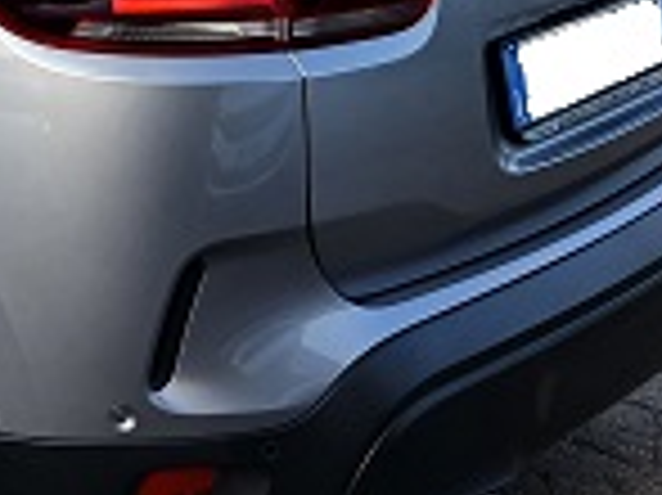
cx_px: -239
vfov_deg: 13.2
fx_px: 2102
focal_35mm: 110
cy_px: -27
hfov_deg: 16.7
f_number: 1.8
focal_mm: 3.98
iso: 20
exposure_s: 1/258
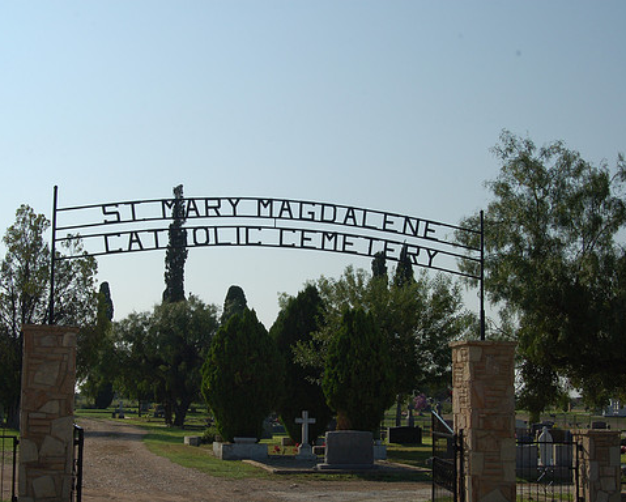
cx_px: 278
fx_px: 1105
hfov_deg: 31.6
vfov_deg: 25.6
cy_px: 251
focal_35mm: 60
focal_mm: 35
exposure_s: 1/500
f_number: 11
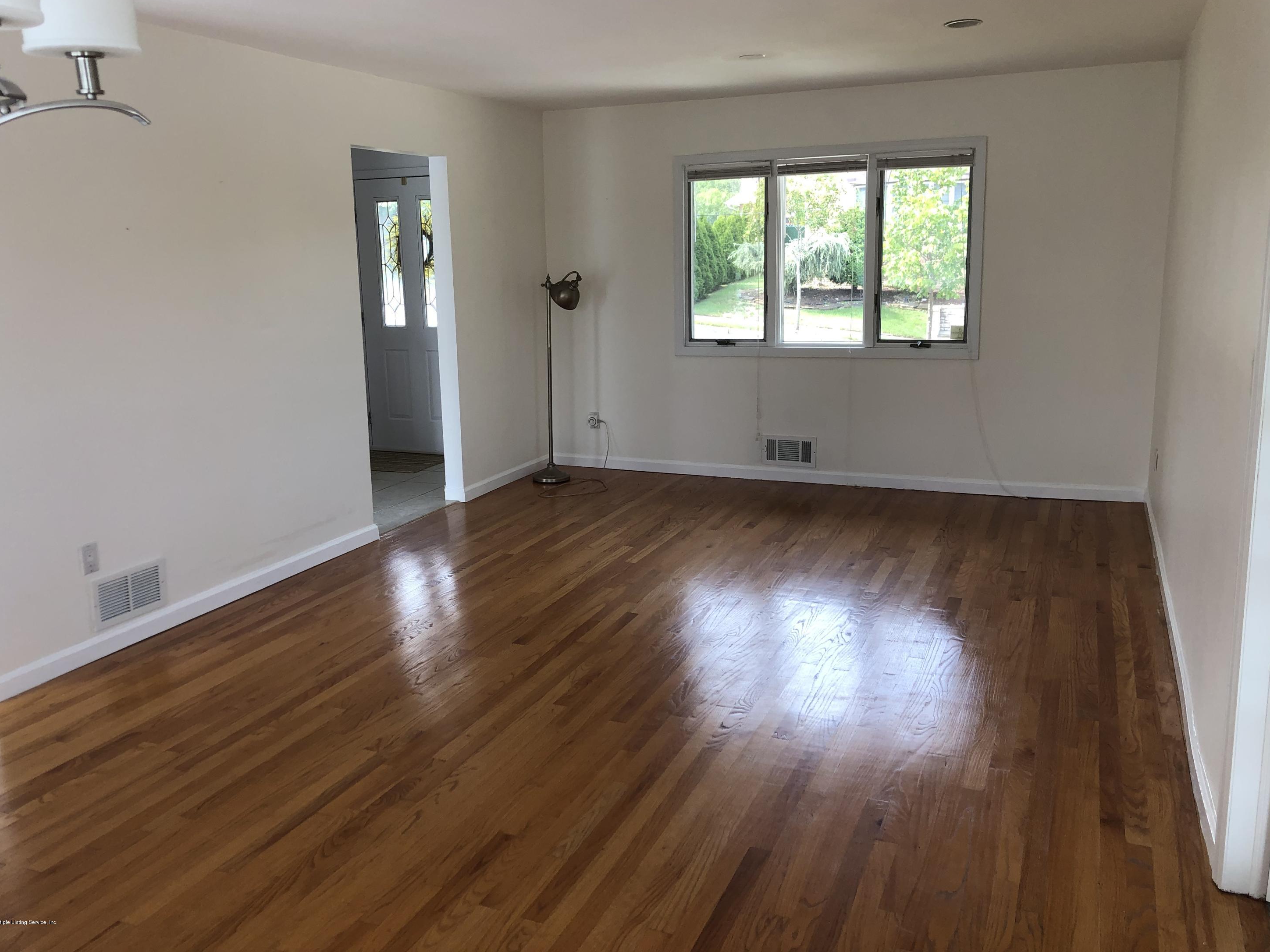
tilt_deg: -9.1
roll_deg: +1.5
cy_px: 460
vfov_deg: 48.2
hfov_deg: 61.7
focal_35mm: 29
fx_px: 1064
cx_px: 614
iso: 40
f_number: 1.8
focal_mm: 3.99
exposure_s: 1/120
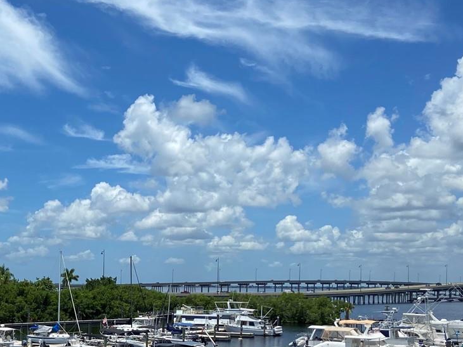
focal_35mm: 57
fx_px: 762
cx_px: 131
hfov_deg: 33.3
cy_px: 303
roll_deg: -1.5
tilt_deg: -3.7
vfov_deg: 25.0
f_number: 1.8
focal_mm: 4.25
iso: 32
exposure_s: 1/4274
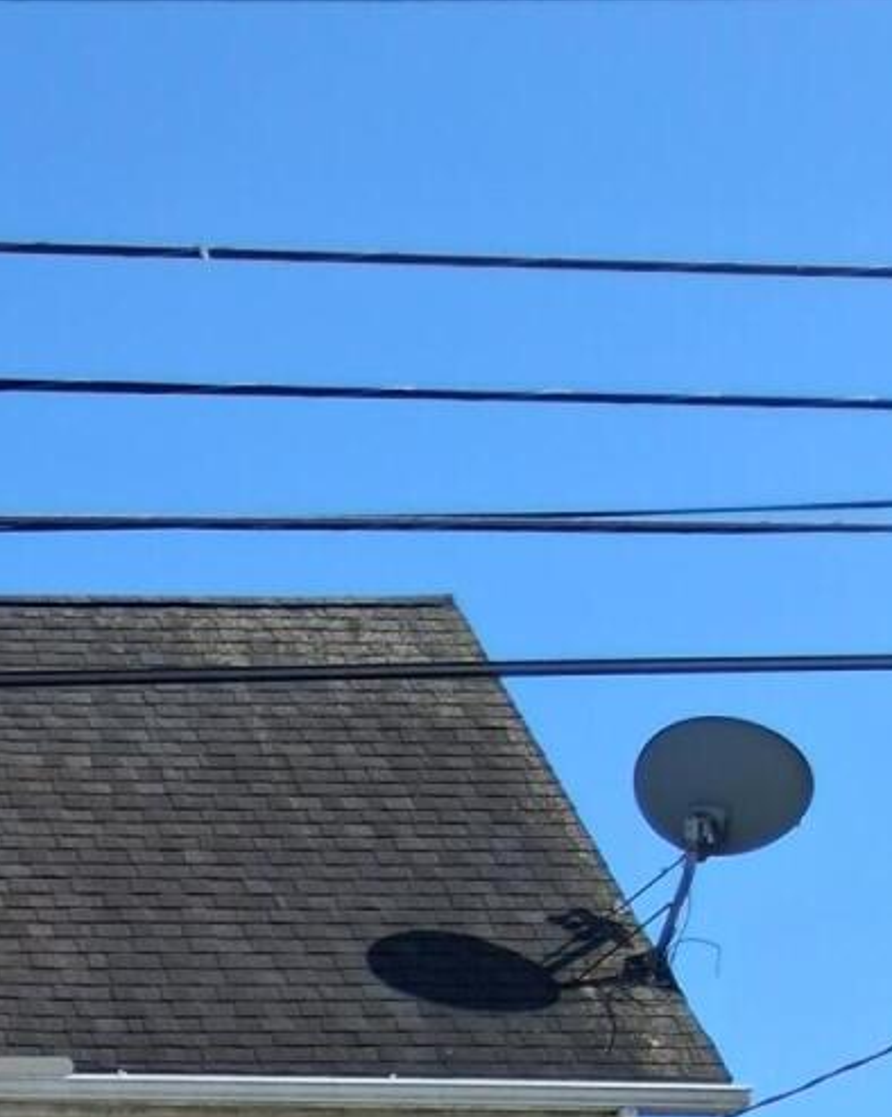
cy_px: 2139
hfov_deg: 13.5
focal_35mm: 103
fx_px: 3401
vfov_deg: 15.4
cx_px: -675
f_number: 1.8
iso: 25
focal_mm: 3.98
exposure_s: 1/415
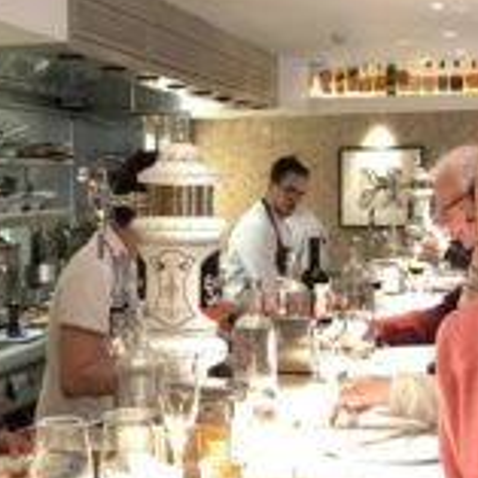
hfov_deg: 20.2
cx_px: 110
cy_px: 253
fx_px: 1328
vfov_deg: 20.4
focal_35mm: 85
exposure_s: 1/17
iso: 64
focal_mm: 3.99
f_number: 1.8
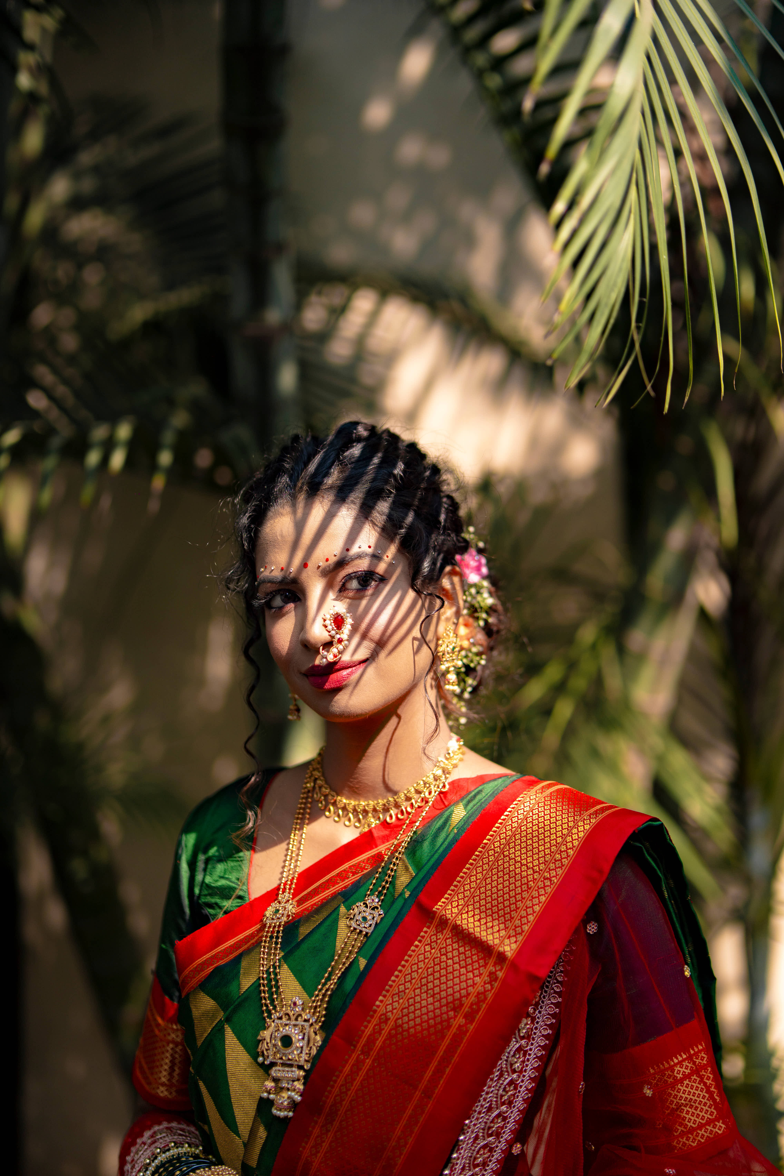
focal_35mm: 50
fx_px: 1633
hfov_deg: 27.0
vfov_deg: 39.6
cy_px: 588
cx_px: 392
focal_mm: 50
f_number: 1.4
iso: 100
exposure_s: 1/4000
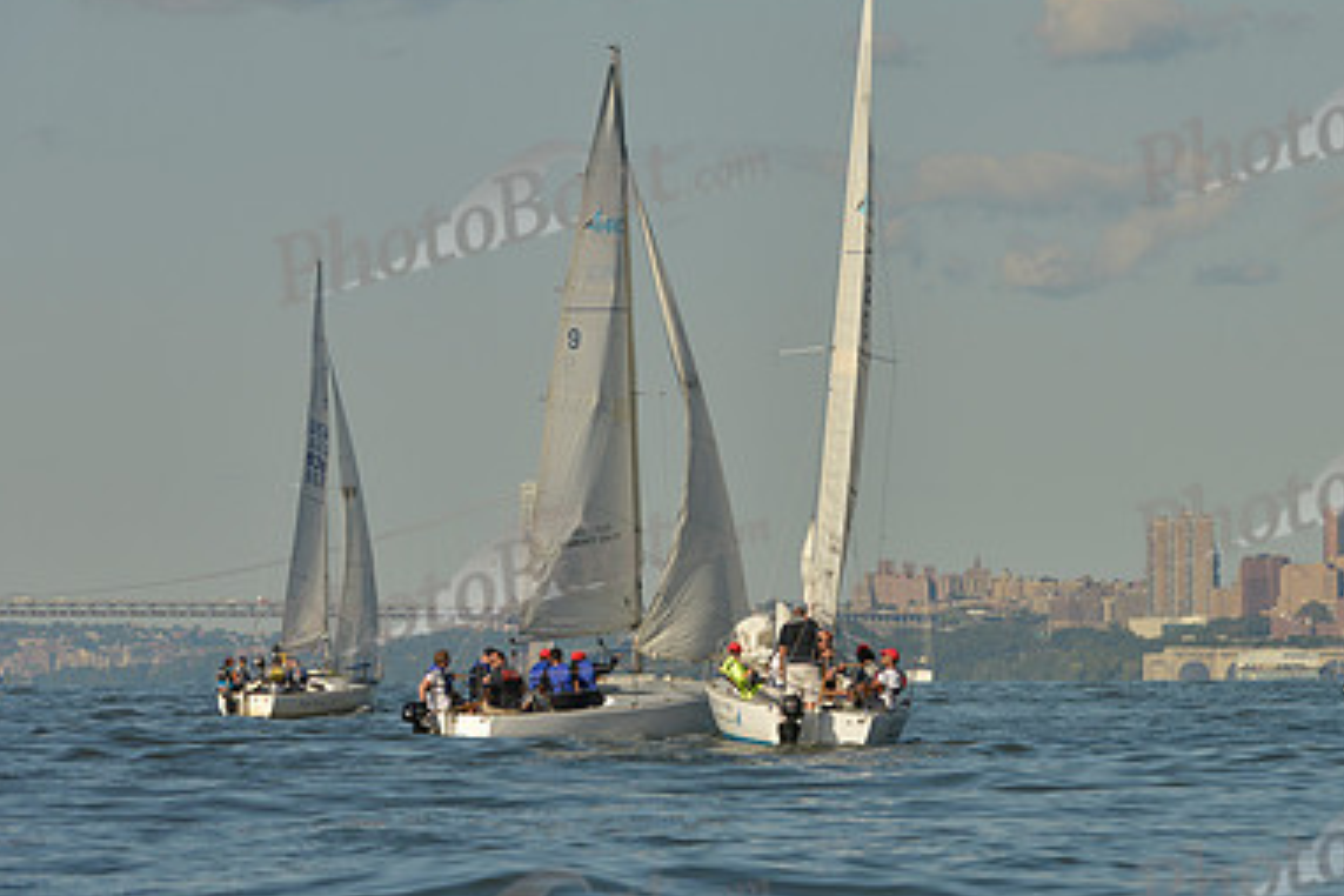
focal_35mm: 365
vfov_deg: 3.8
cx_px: 956
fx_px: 13626
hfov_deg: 5.6
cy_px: 347
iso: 200
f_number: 9
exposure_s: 1/1000
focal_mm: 240
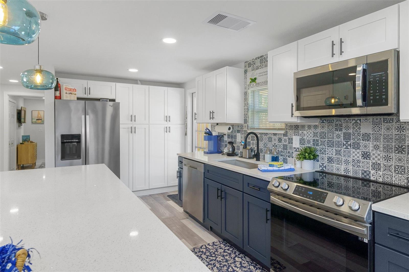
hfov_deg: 85.4
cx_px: 204
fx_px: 221
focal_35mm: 20
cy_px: 136
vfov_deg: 63.2
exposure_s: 1/13
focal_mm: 13
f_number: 8
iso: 640
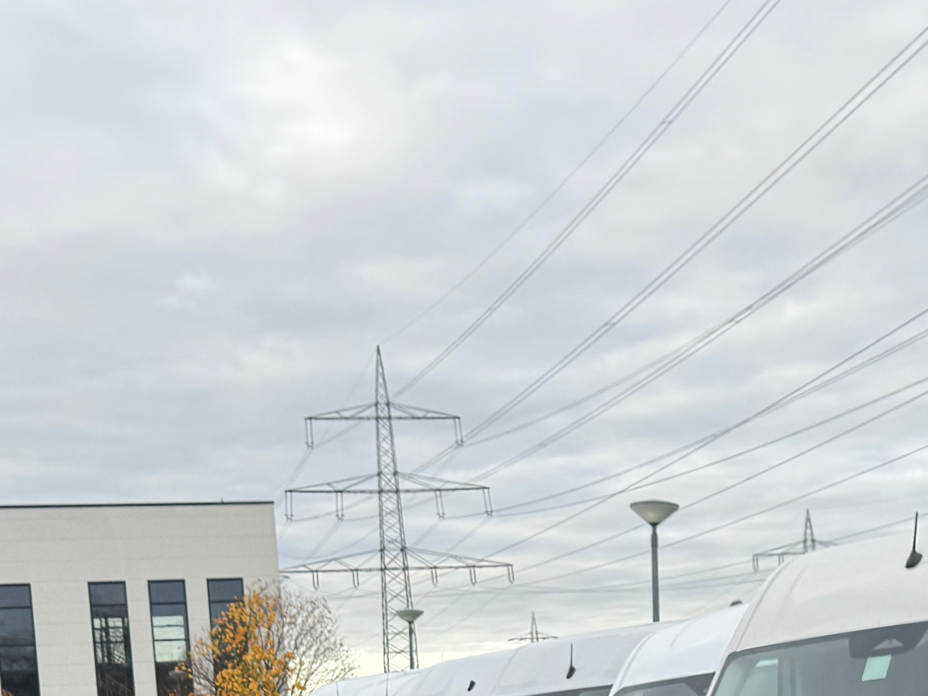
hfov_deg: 26.4
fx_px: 1957
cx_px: 674
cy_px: 879
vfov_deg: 18.8
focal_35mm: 73
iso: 80
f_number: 1.78
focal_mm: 6.76
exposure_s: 1/421
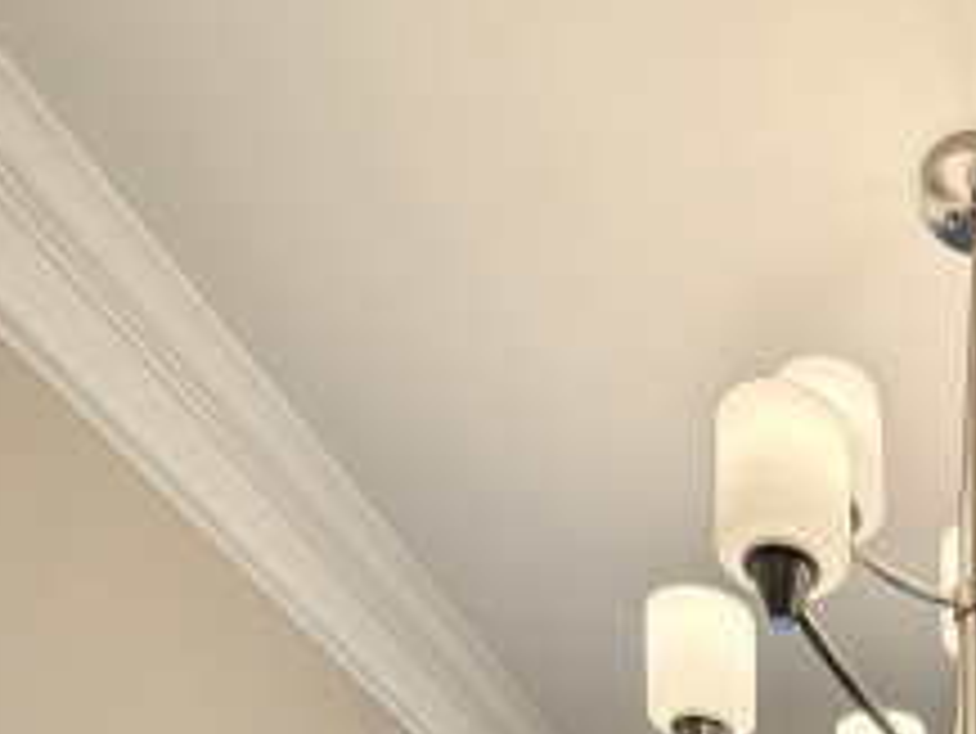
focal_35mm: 43
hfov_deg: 38.1
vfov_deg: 20.1
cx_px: 1016
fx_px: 1213
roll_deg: +0.3
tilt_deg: -2.9
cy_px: 1416
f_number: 2.2
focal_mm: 2.22
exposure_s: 1/120
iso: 125
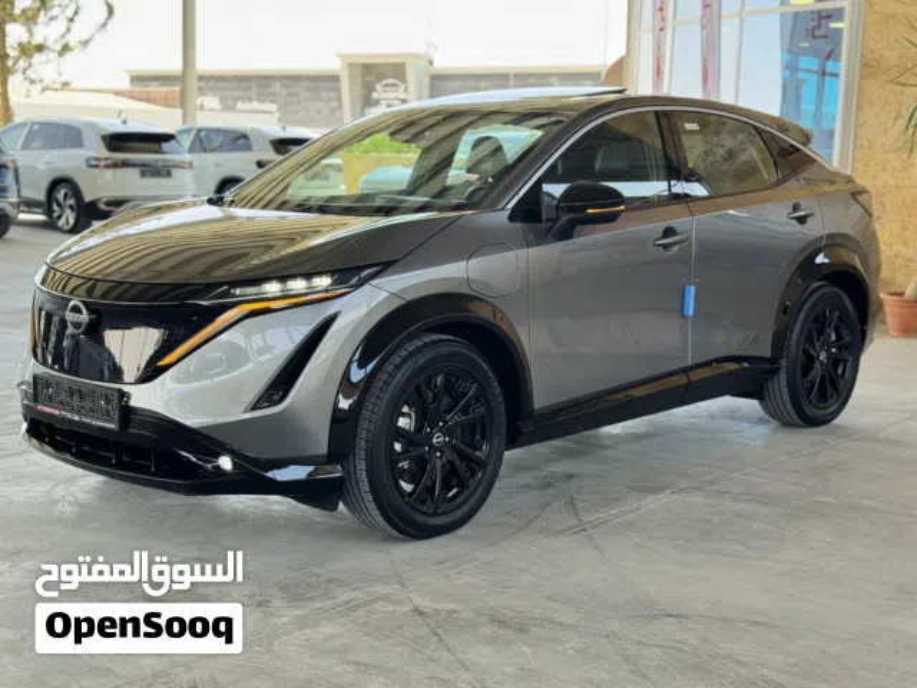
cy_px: 344
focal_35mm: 48
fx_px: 1272
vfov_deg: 30.3
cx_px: 458
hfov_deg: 39.7
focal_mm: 6.76
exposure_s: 1/257
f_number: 1.78
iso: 64
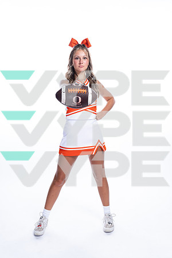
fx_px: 322
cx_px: 86
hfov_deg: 29.9
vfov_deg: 43.6
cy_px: 129
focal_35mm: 45
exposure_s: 1/250
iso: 400
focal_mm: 45
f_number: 5.6
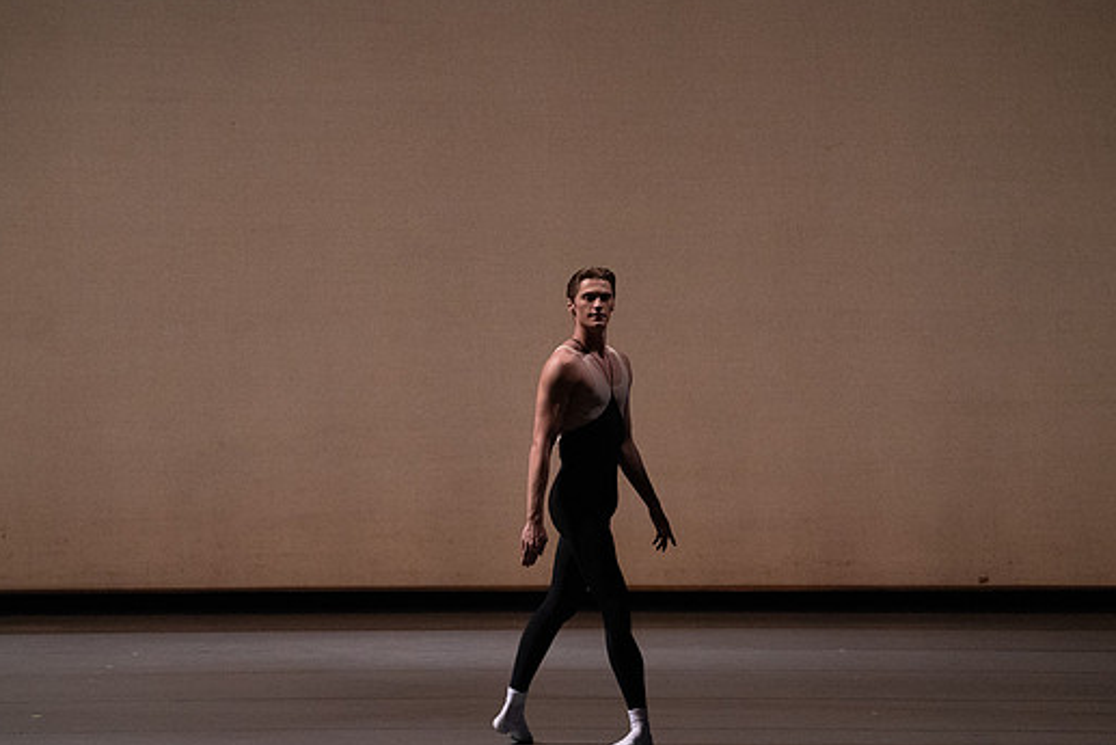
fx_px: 6325
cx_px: 550
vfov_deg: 6.7
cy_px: 407
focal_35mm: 204
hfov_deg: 10.1
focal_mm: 182
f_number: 6.3
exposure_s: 1/500
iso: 12800
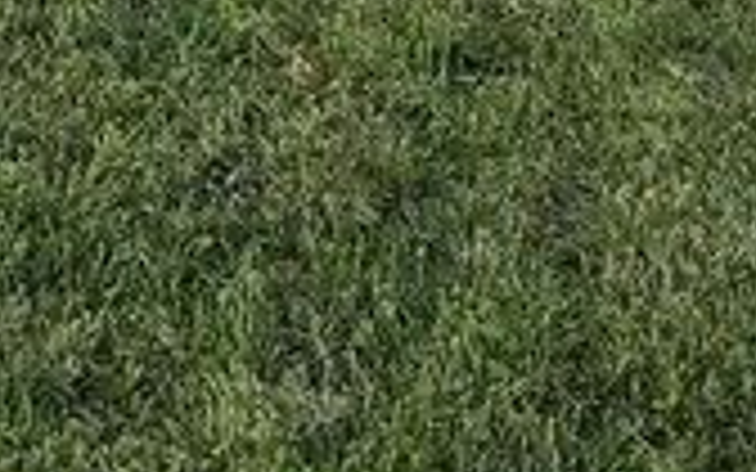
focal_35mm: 149
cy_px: -1115
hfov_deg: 14.0
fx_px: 3070
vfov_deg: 7.4
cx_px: 351
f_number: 1.8
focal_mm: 5.4
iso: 25
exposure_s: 1/222
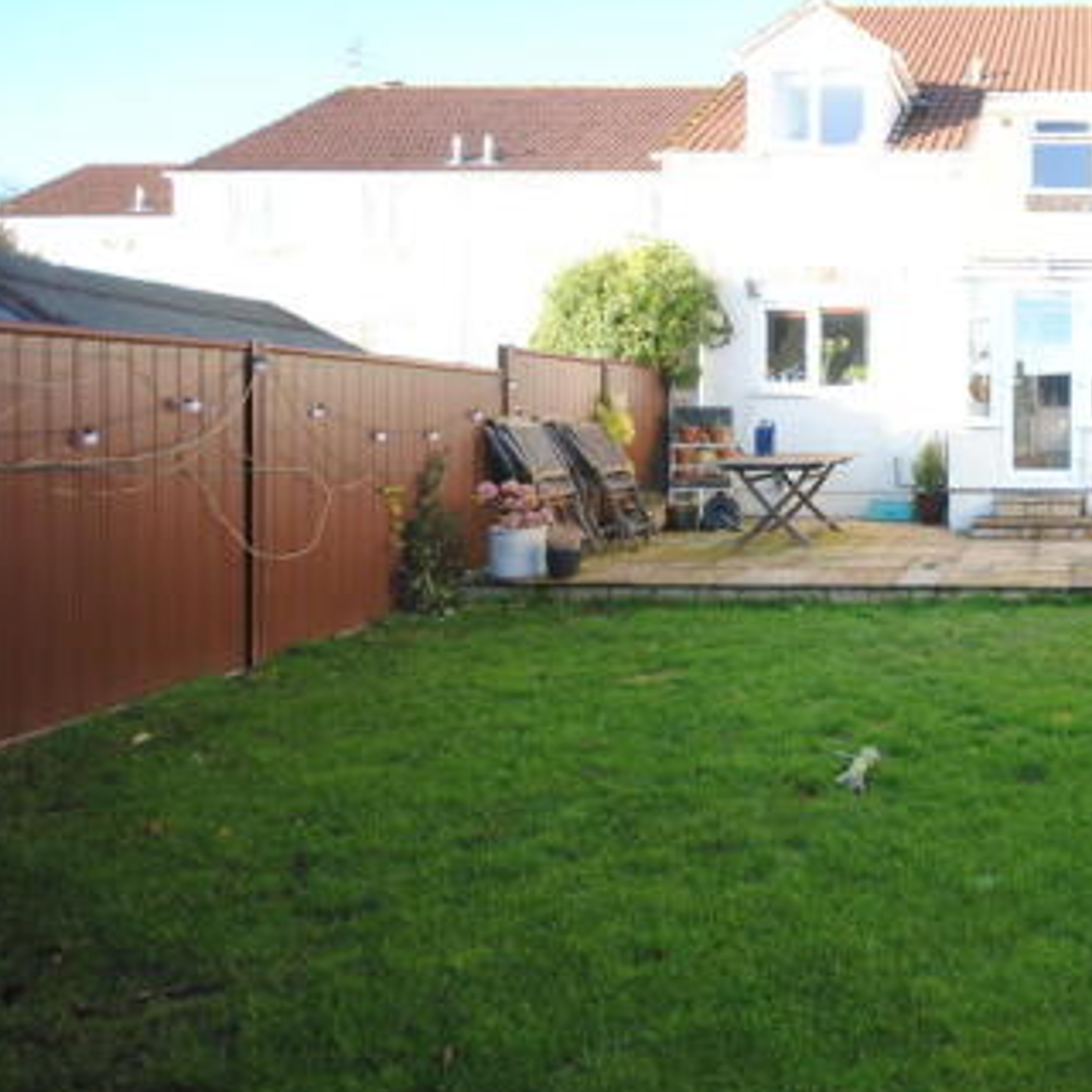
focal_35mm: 26
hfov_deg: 51.6
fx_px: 928
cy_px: 439
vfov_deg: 60.4
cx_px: 1036
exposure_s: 1/100
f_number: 5
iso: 200
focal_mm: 10
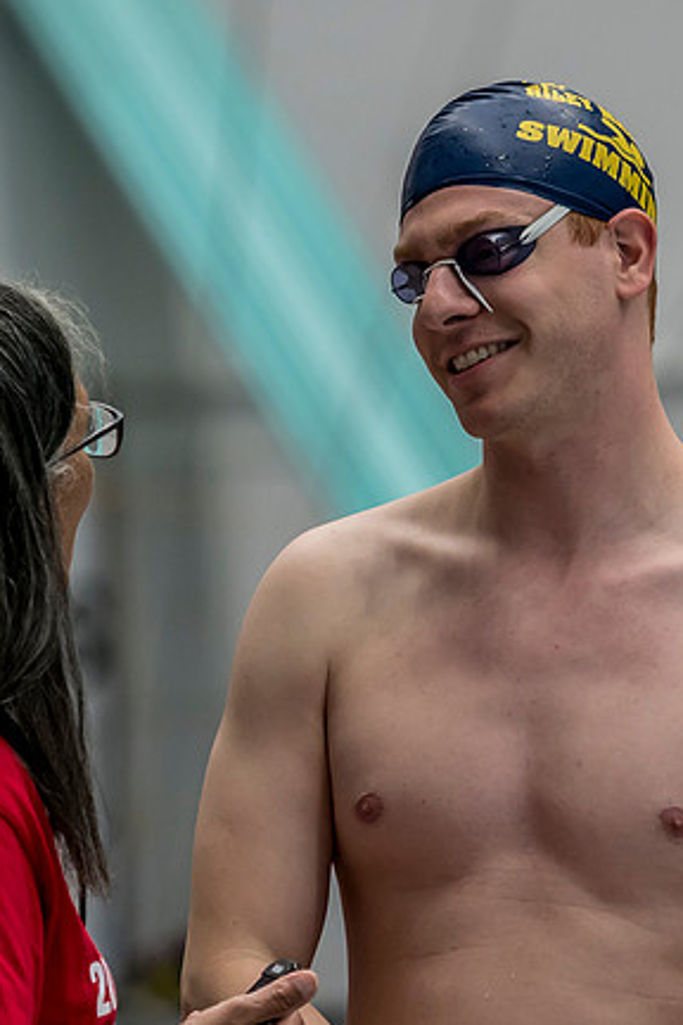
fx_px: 16903
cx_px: 508
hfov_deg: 2.3
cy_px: 494
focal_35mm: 594
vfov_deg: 3.5
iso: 800
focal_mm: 150
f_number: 2.8
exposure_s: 1/400
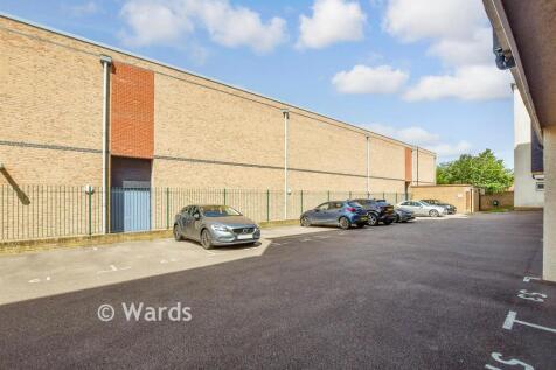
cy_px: 185
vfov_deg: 77.3
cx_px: 278
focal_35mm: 15
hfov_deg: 100.4
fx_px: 232
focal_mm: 10
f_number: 8
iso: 320
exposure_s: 1/1000
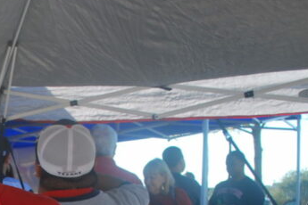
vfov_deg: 13.4
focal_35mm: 94
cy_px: 345
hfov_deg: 20.5
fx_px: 804
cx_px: -46
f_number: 3.5
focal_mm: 18
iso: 100
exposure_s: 1/400
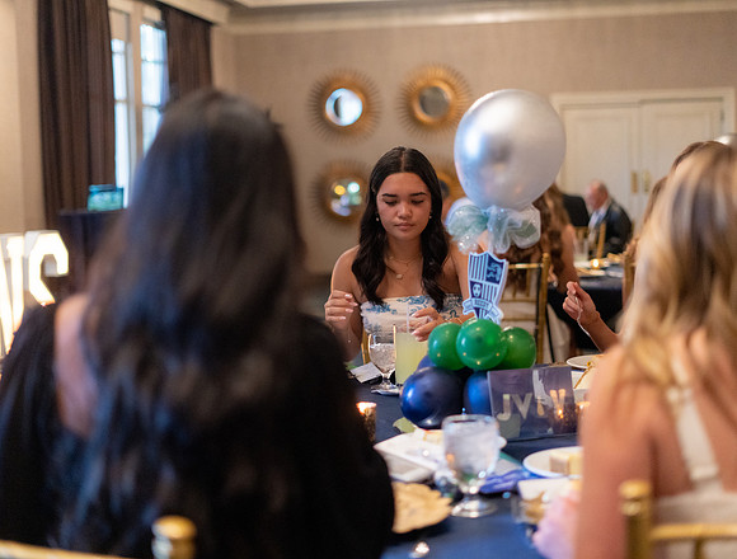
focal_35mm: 55
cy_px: 280
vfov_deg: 26.8
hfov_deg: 34.8
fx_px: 1175
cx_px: 368
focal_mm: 50
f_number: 1.8
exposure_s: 1/250
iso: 3200
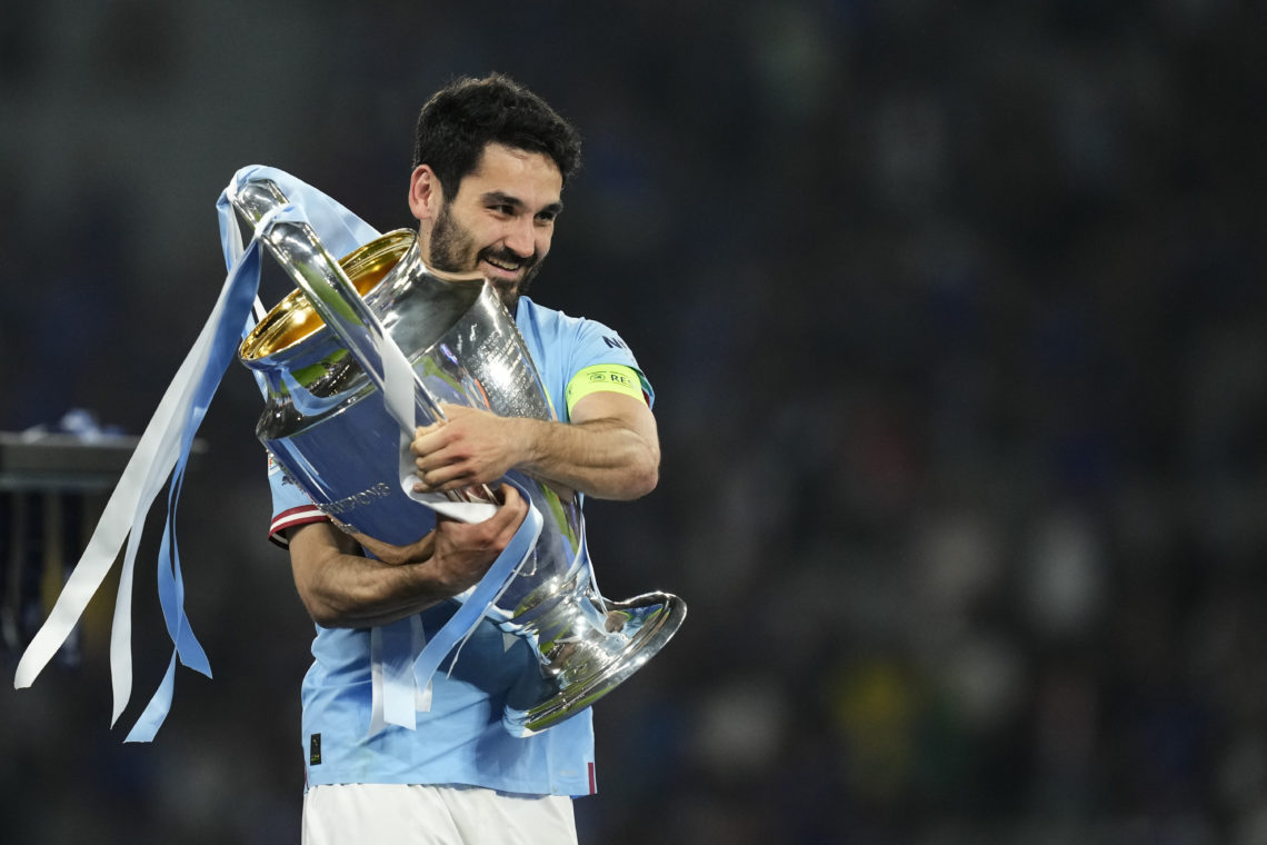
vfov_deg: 3.4
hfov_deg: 5.2
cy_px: 422
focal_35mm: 400
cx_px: 634
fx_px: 14077
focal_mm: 400
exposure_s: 1/1600
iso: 2500
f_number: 3.2
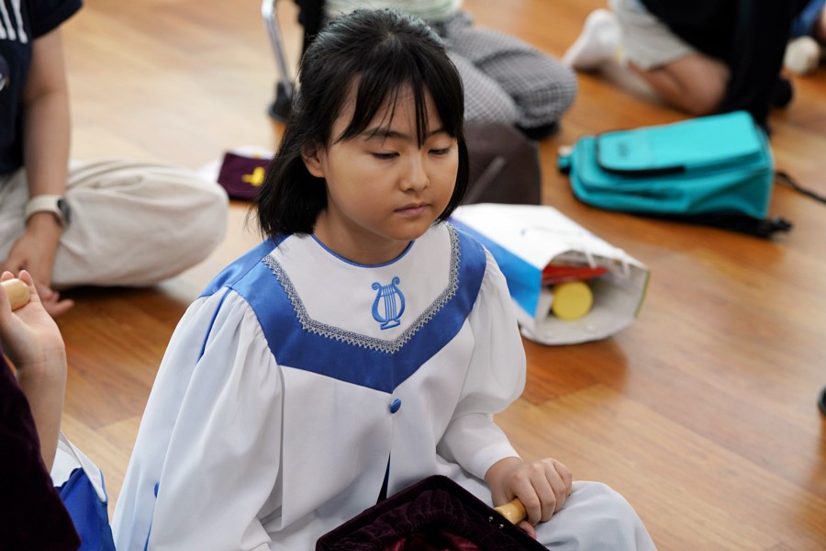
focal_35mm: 86
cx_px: 413
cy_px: 276
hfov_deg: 23.6
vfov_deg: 15.9
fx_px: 1973
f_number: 4
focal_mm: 86
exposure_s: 1/160
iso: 800
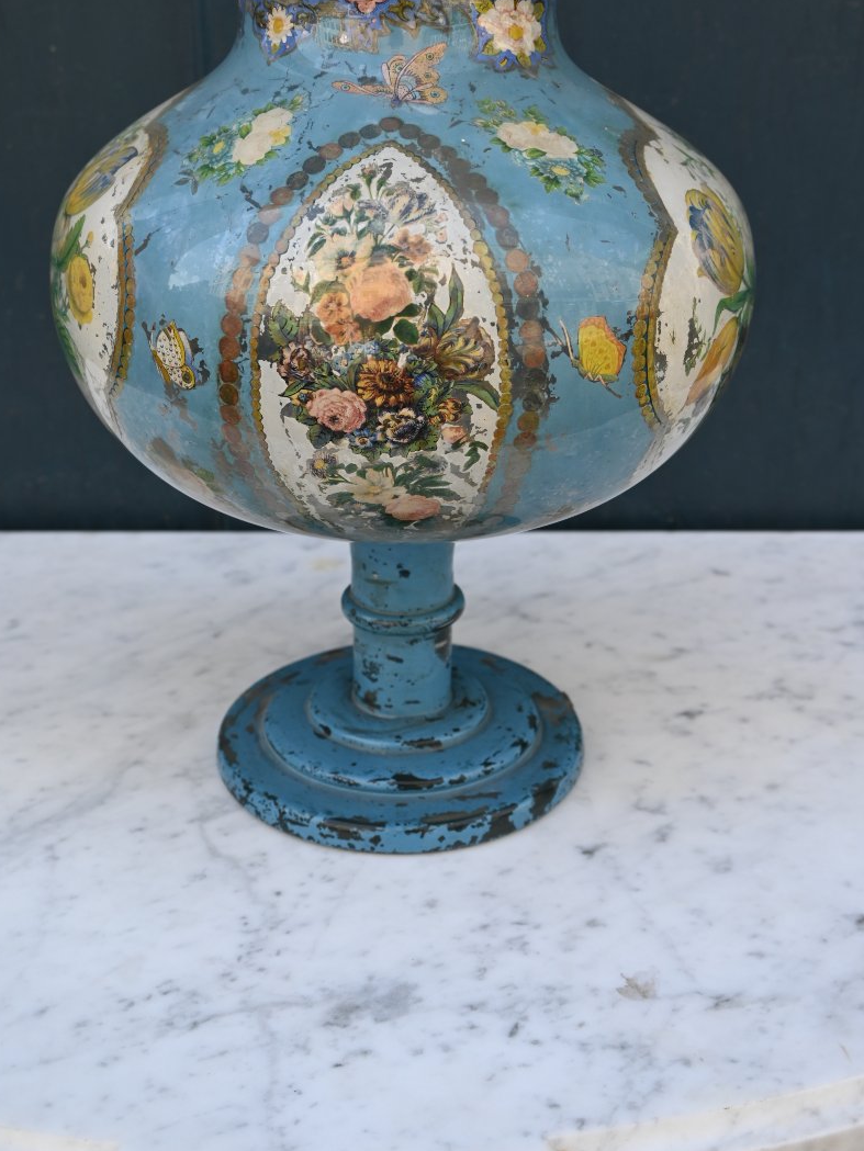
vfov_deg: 42.4
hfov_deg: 32.5
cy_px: 495
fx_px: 1482
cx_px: 426
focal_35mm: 45
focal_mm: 27
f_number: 5.6
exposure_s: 1/250
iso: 200
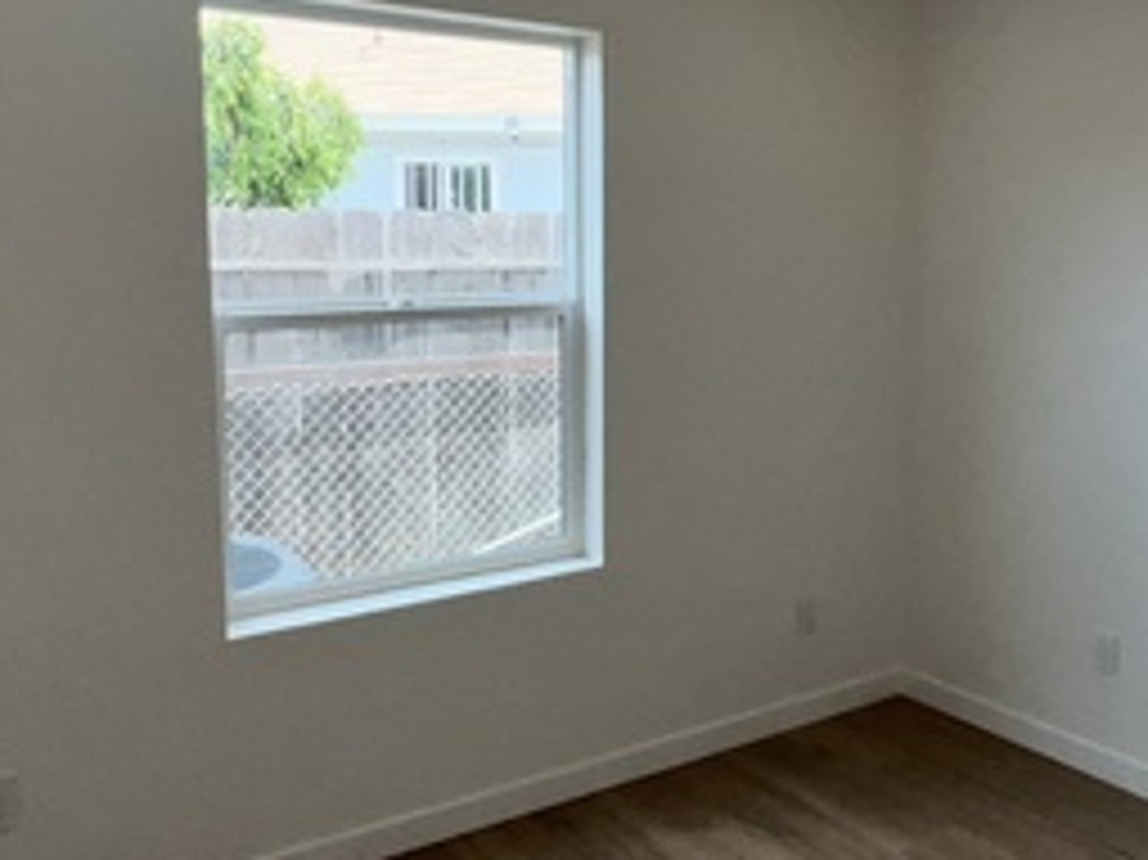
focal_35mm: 34
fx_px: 1127
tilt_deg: -6.4
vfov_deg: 41.6
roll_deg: -0.6
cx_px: 763
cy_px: 356
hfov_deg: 53.0
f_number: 1.8
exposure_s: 1/677
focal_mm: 1.57
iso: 25
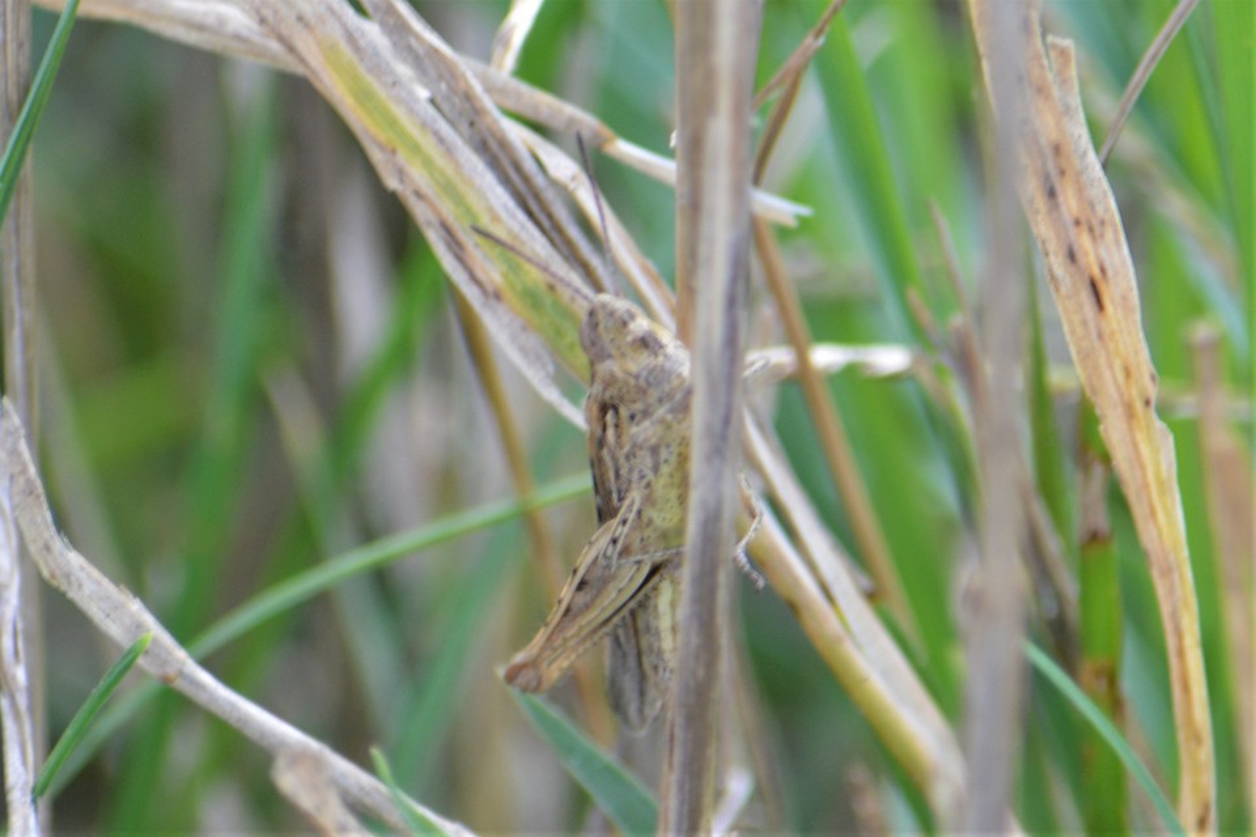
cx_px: 628
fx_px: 15699
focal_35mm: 450
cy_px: 418
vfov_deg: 3.1
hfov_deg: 4.6
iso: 320
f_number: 8
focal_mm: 300
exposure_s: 1/125
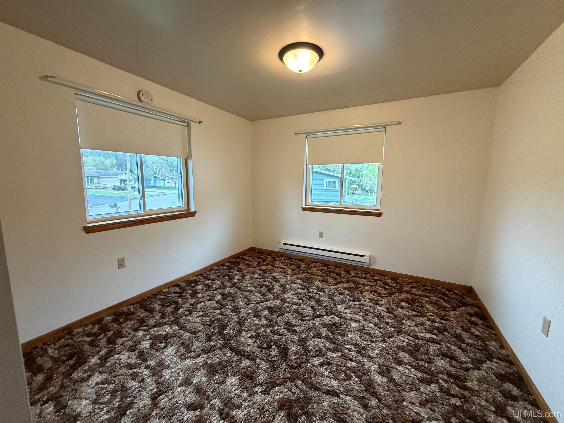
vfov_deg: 85.7
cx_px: 282
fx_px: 228
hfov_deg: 102.1
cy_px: 212
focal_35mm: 14
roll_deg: -1.1
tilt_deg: -7.2
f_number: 2.2
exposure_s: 1/60
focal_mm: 2.22
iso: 500
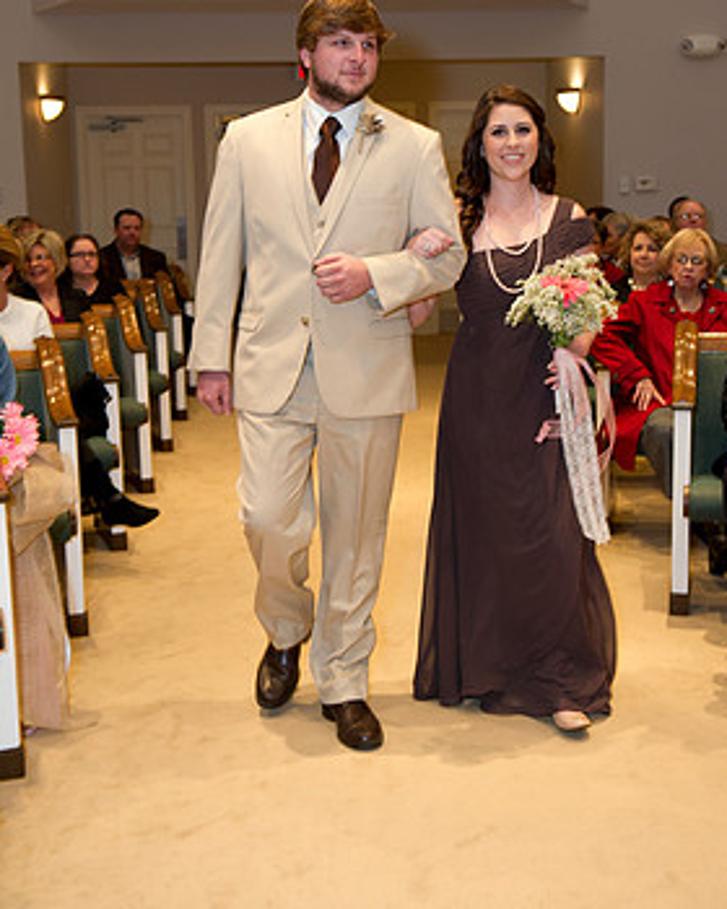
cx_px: 362
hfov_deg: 28.6
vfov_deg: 35.3
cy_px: 392
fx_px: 1425
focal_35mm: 53
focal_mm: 44
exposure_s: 1/80
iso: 1250
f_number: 4
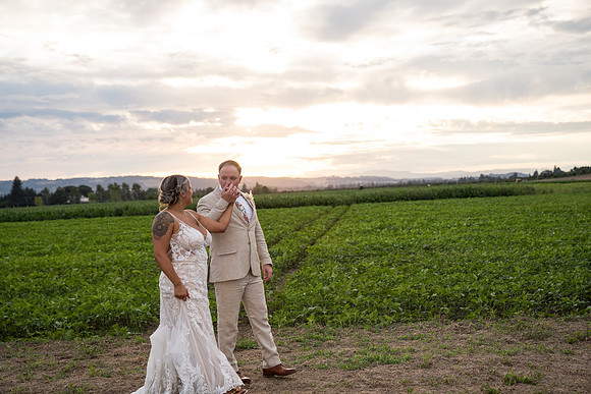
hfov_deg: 38.2
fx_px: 854
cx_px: 296
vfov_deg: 26.0
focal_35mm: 52
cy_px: 197
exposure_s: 1/500
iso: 320
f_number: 3.5
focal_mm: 52
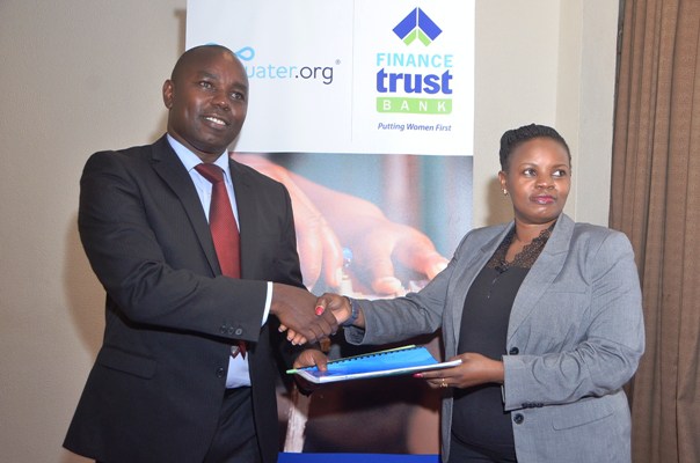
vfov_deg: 36.7
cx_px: 350
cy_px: 232
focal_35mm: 36
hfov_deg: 53.2
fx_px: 699
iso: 1000
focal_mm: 24
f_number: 5.6
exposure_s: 1/200
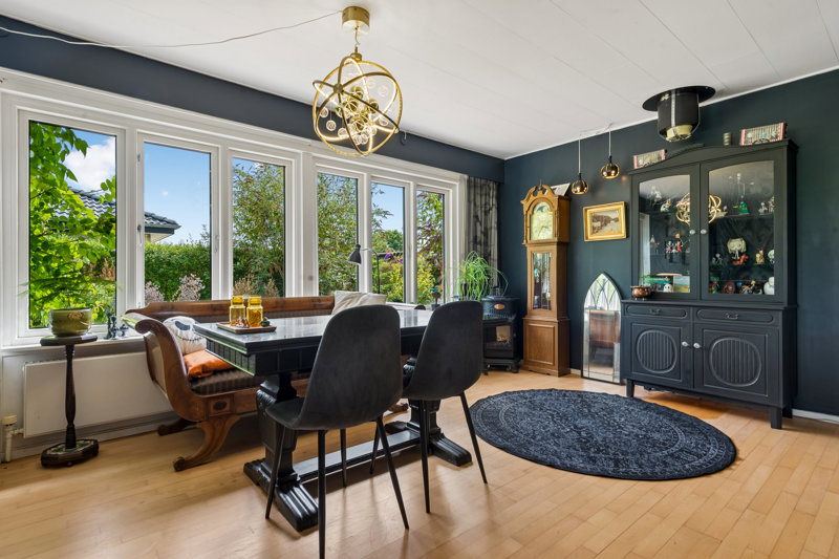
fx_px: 419
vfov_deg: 67.4
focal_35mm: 18
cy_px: 280
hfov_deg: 90.0
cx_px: 420
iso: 200
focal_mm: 18
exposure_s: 1/6
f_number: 10
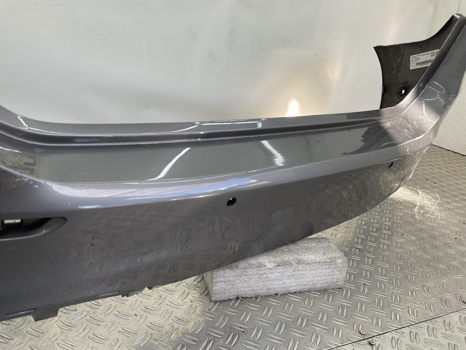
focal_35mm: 29
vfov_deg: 48.2
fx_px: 390
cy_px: 175
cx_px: 233
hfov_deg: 61.7
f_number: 1.8
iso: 16
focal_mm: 3
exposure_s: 1/124
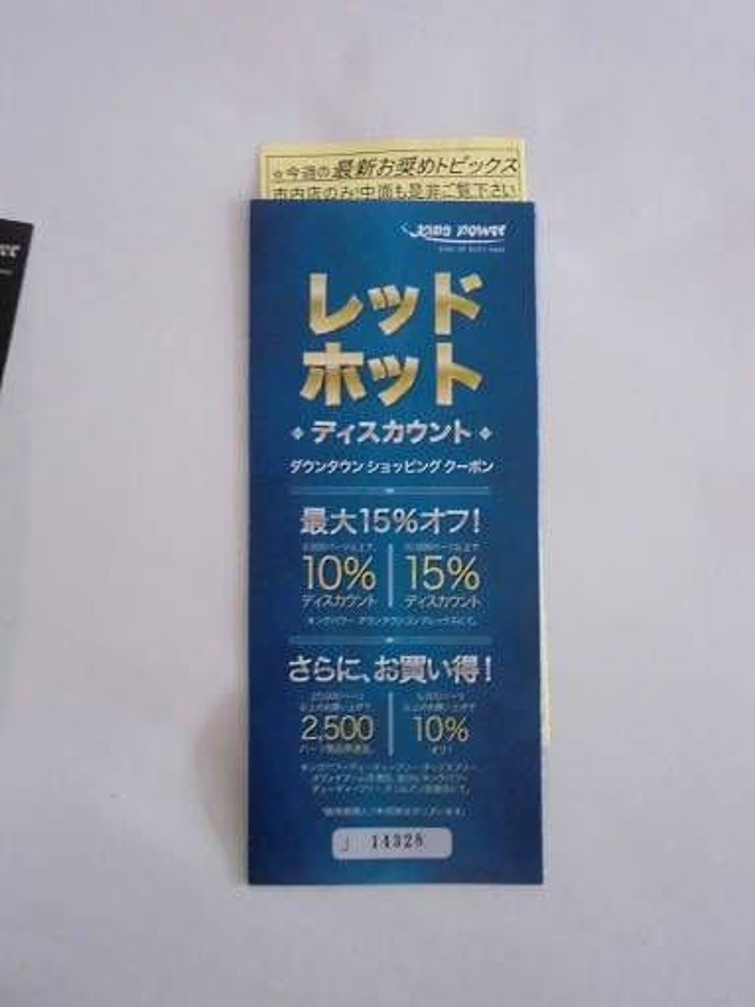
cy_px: 504
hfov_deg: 53.0
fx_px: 756
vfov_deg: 67.3
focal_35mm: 26
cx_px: 378
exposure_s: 1/20
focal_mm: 4.6
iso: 800
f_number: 3.2
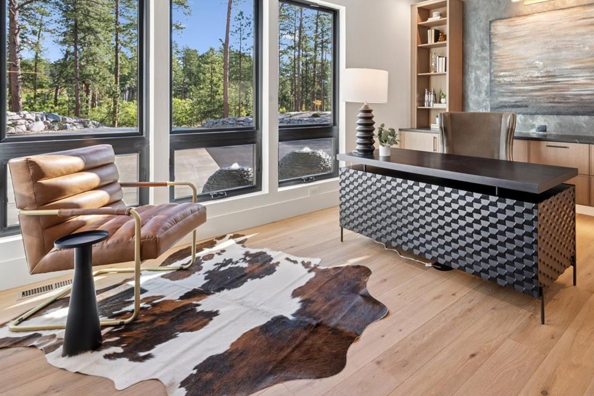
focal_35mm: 22
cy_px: 108
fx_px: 363
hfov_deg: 75.5
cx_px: 408
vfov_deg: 55.0
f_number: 11
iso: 100
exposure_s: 1/4
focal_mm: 15
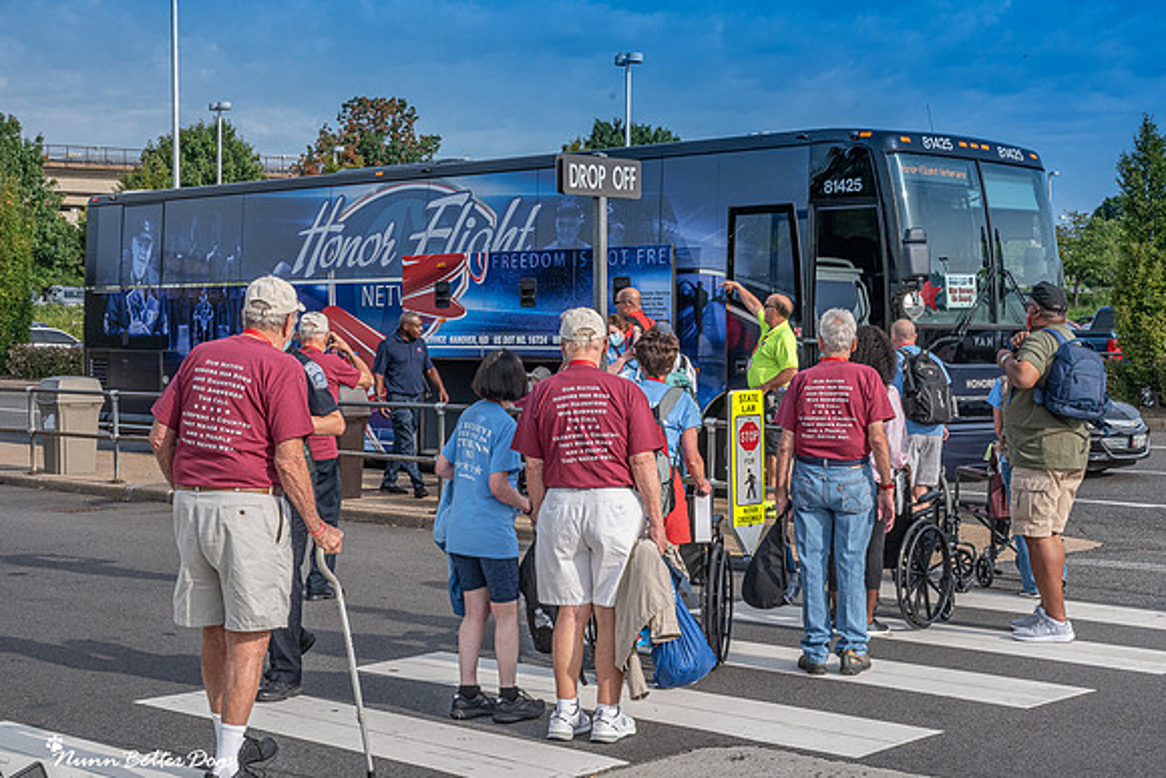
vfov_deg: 23.4
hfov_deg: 34.4
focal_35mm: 58
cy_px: 327
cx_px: 675
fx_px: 1876
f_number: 14
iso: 800
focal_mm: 50
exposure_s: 1/800
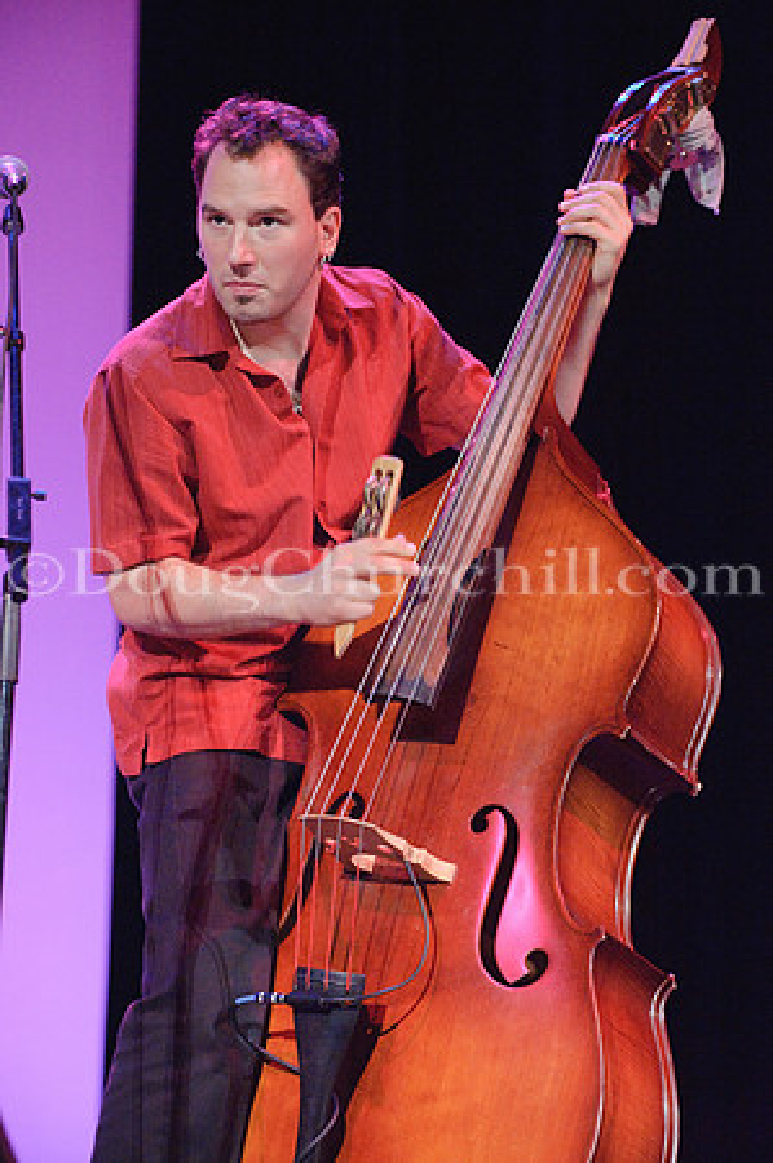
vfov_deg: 21.5
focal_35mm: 95
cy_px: 582
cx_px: 386
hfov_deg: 14.4
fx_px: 3067
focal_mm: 95
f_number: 4
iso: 12800
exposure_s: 1/160
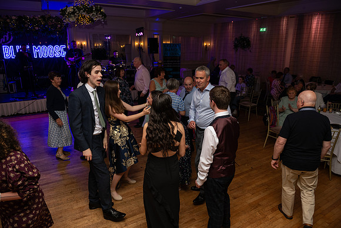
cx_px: 170
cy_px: 114
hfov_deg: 73.7
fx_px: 227
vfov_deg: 53.2
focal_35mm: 24
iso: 500
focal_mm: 24
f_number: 3.5
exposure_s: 1/160
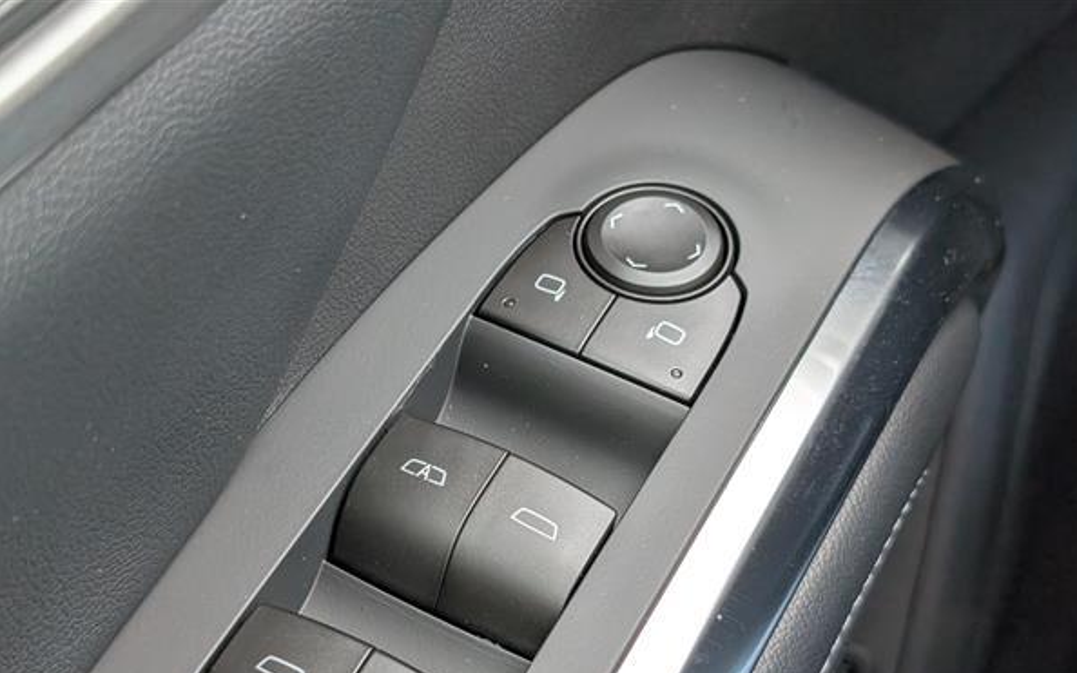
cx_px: 520
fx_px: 1643
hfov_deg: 36.3
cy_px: 434
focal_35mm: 56
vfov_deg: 23.1
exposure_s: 1/286
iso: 232
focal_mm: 6.9
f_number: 1.68
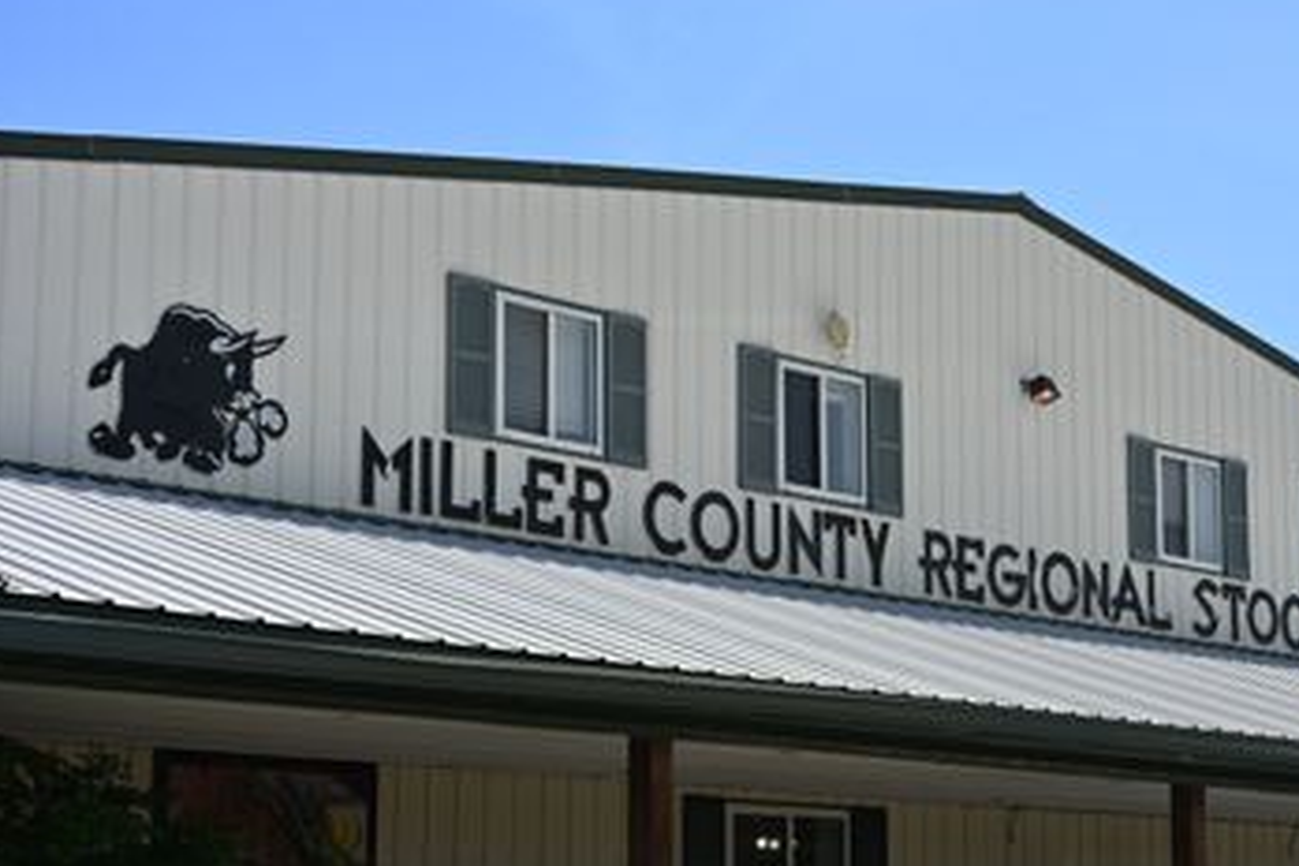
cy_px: 483
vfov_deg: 18.7
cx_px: 778
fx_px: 2634
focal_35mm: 73
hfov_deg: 27.6
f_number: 7.1
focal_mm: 59
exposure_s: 1/400
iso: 100
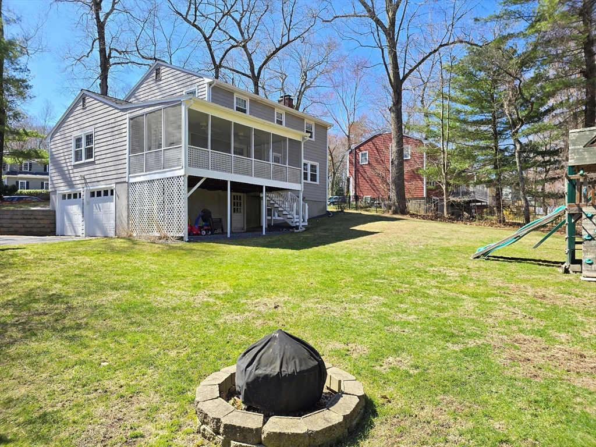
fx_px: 396
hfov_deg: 73.9
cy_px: 224
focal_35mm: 23
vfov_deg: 58.9
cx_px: 298
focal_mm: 6.3
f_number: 1.7
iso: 12
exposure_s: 1/310
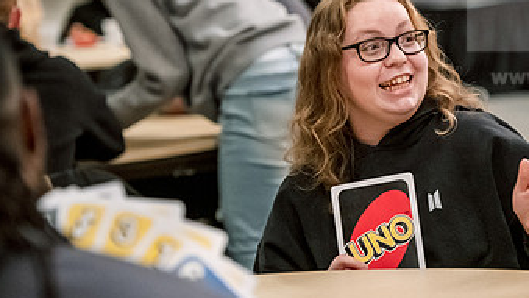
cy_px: 110
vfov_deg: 6.2
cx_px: 420
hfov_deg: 10.9
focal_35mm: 197
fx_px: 2764
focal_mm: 110
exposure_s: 1/200
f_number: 3.2
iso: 5000
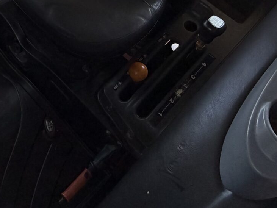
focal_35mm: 49
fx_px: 392
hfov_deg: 36.4
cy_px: -46
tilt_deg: -47.2
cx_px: 26
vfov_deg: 26.2
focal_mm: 2.22
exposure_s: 1/121
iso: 100
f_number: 2.2
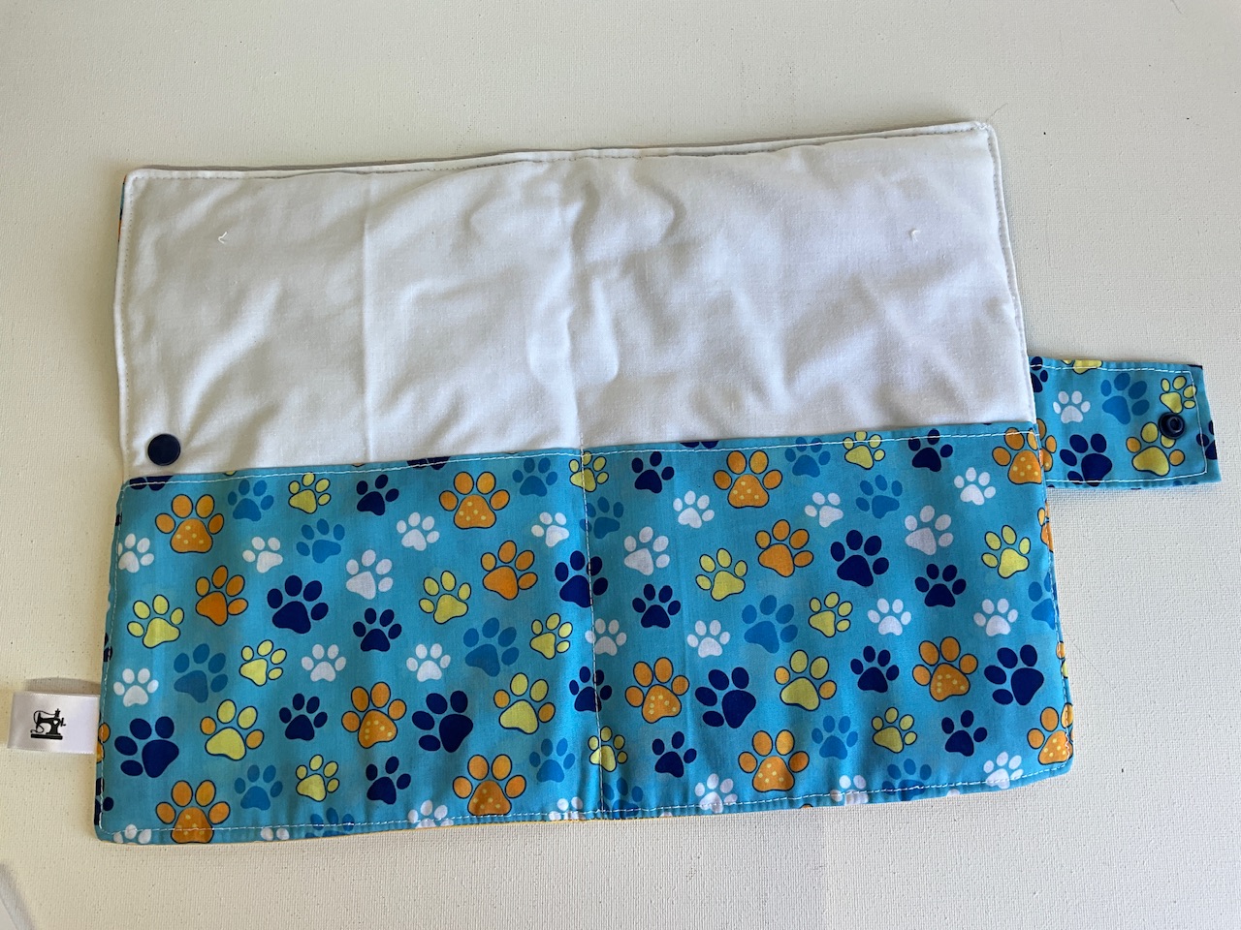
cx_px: 620
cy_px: 465
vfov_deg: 48.2
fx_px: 1040
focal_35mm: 29
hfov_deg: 61.7
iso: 20
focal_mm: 3
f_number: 1.8
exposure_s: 1/100
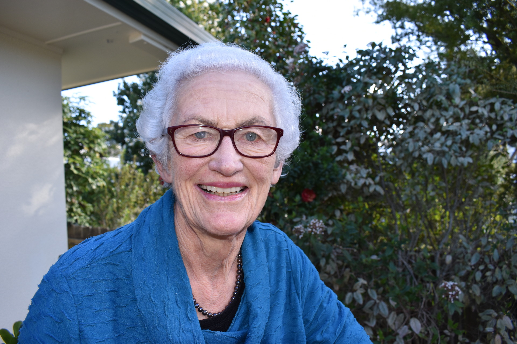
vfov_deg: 47.9
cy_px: 172
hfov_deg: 67.4
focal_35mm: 27
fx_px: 388
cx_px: 258
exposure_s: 1/125
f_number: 5.6
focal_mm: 18
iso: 220
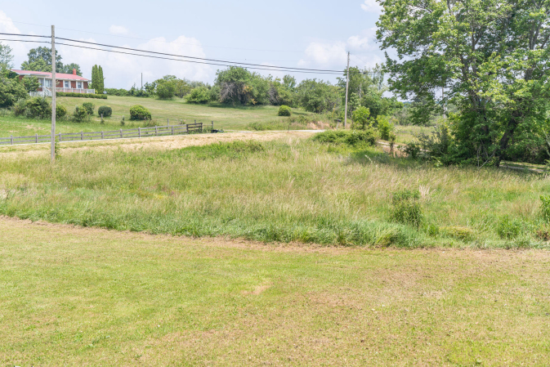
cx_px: 246
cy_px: 185
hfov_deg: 49.5
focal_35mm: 39
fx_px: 596
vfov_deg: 34.2
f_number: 2.8
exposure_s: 1/400
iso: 50
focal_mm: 35
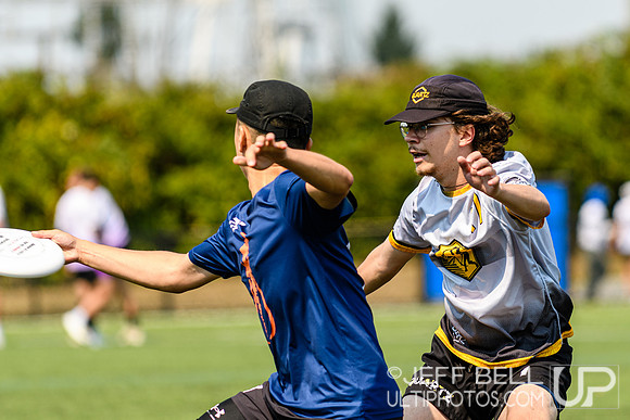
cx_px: 372
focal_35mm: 354
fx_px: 6193
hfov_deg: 5.8
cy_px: 172
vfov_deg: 3.9
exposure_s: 1/1000
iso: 100
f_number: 3.2
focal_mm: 200
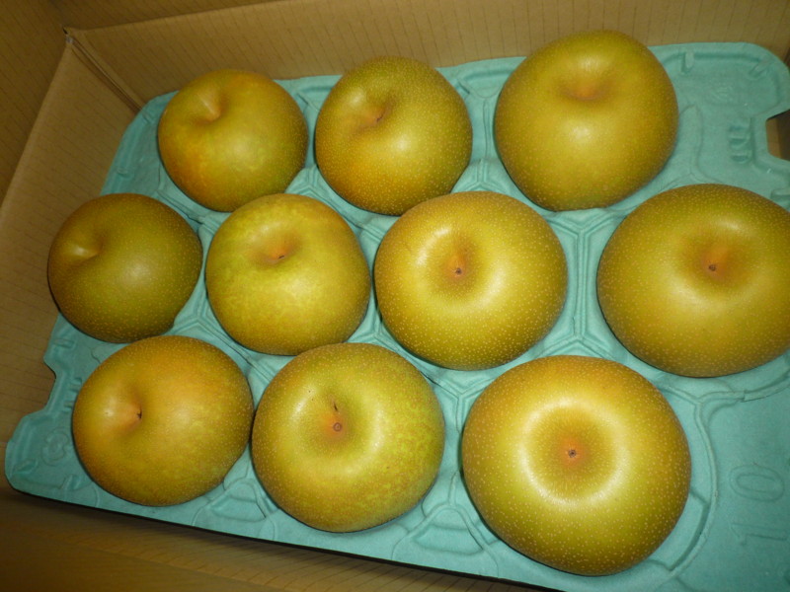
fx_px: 571
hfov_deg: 69.4
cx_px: 395
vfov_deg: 54.9
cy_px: 296
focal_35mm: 25
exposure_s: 1/30
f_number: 2.8
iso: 100
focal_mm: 4.4
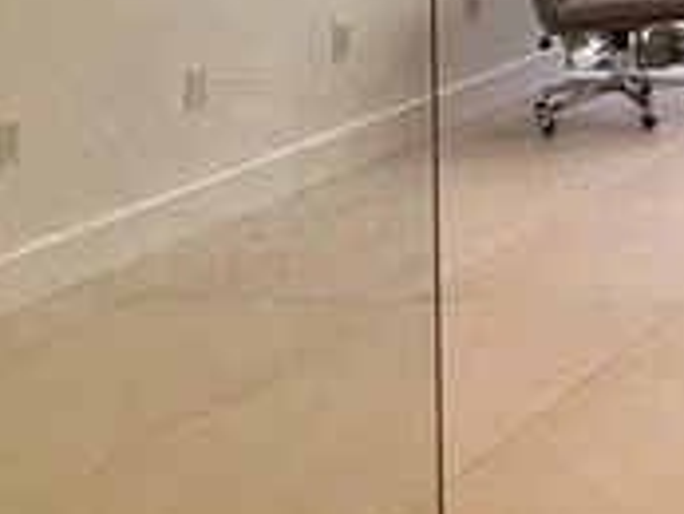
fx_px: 1641
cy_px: -348
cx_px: 1317
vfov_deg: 15.7
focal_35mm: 83
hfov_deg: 17.7
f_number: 2.2
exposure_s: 1/219
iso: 40
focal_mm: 2.22
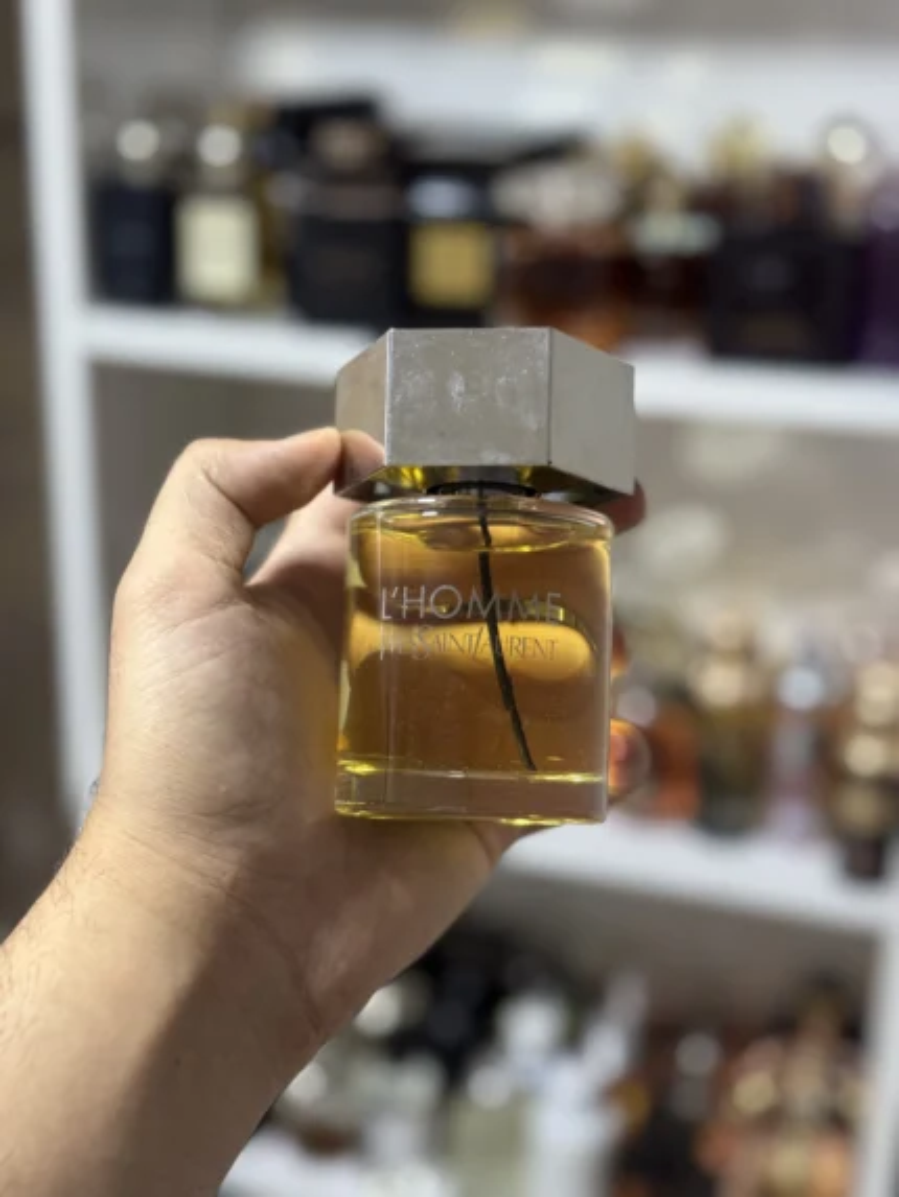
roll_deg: -2.3
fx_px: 1662
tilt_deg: -19.1
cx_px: 450
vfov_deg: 39.6
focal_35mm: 48
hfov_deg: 30.3
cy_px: 598
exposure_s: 1/50
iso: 200
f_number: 1.78
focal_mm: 6.76
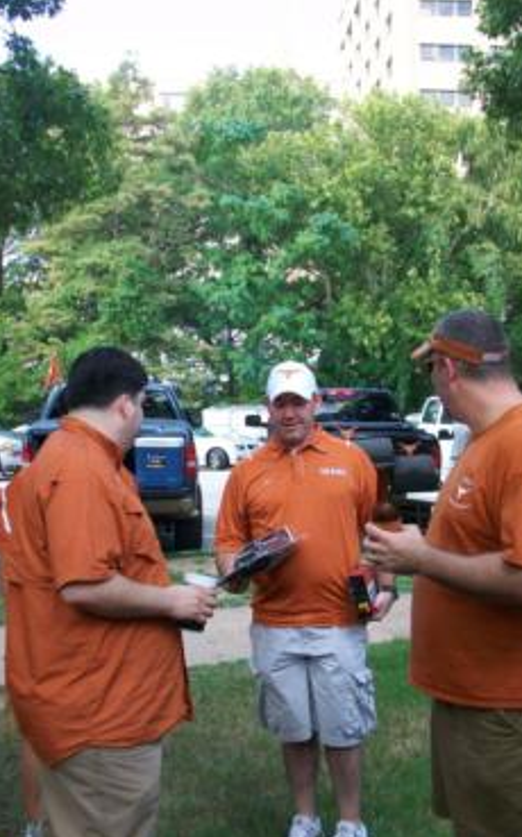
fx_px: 1049
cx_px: 254
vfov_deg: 43.5
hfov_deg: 27.9
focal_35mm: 46
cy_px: 421
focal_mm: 5.7
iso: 64
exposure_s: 1/125
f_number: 2.8
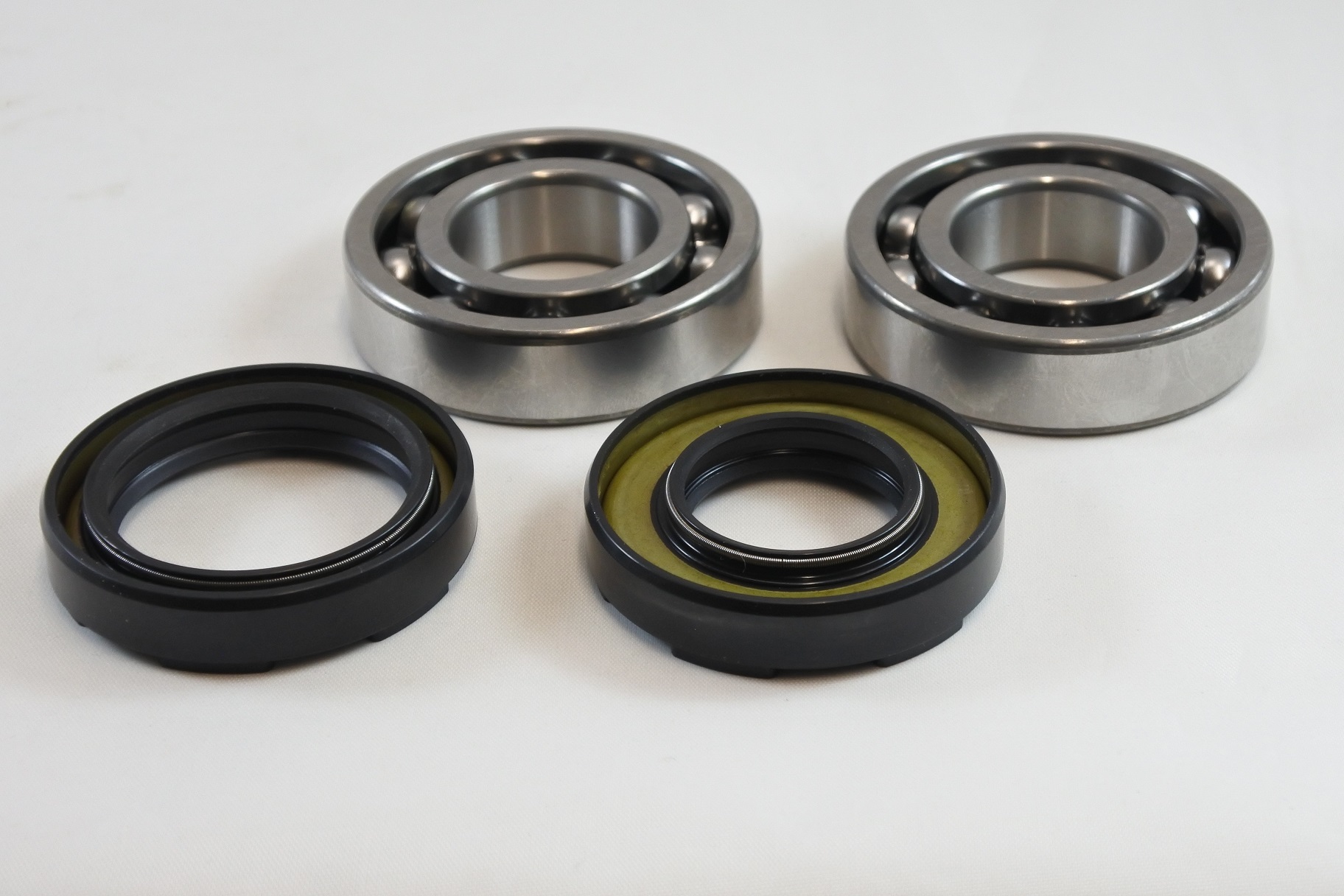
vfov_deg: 24.6
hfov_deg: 36.2
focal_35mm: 55
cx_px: 672
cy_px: 448
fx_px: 2053
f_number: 4.8
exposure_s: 1/125
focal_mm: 20.6
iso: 450
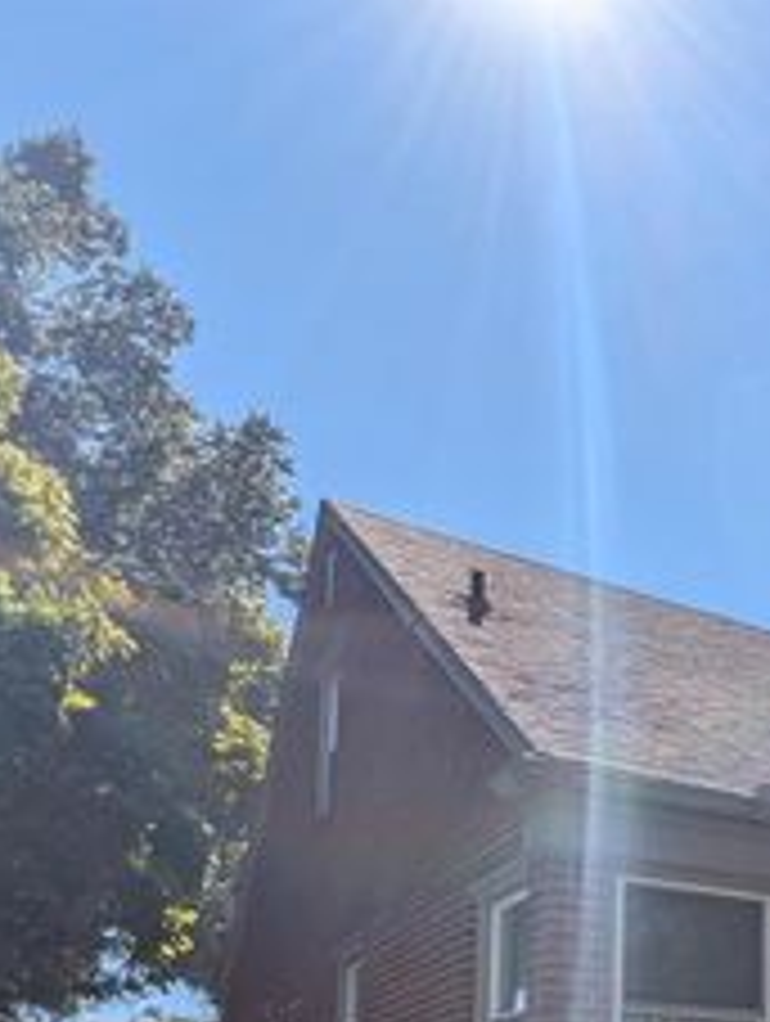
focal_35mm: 38
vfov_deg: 41.4
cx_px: 1031
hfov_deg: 29.5
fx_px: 1124
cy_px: 1058
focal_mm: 1.95
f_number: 2.2
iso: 50
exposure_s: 1/2475
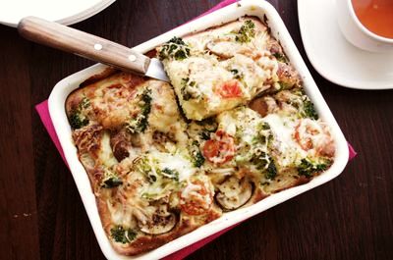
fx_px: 327
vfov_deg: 43.4
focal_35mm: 30
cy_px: 130
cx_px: 196
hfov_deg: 62.0
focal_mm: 20
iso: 800
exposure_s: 1/15
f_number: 6.3
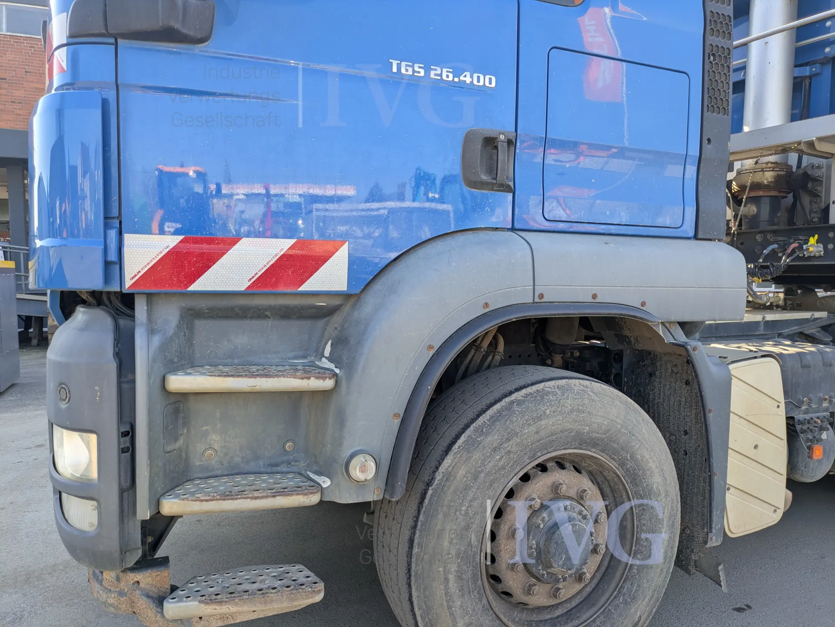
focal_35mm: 25
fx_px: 603
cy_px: 314
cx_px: 418
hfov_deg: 69.4
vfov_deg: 54.9
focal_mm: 5.43
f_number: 1.89
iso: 37
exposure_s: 1/200
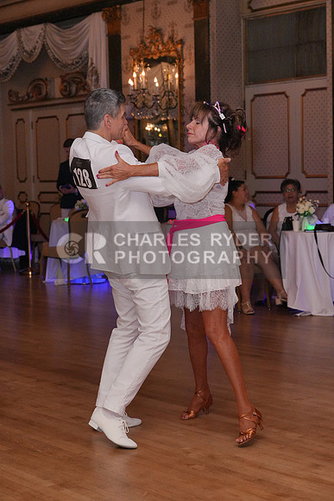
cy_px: 250
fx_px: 974
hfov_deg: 19.5
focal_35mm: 70
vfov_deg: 28.8
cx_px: 167
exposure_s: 1/250
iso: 5000
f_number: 5.6
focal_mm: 70
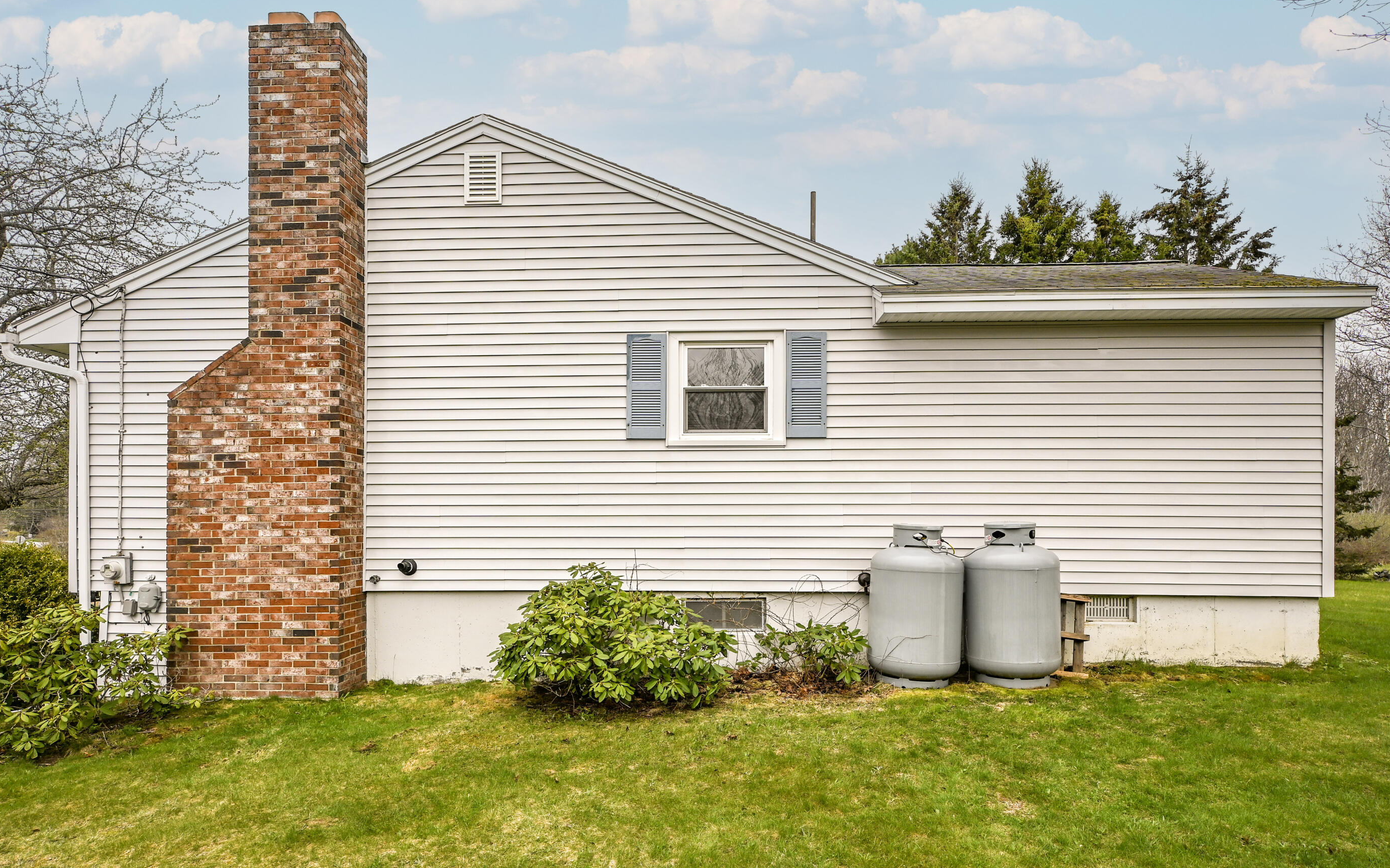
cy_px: 485
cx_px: 663
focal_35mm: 20
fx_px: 758
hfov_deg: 85.0
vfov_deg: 59.5
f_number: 5.6
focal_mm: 12
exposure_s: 1/250
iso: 100
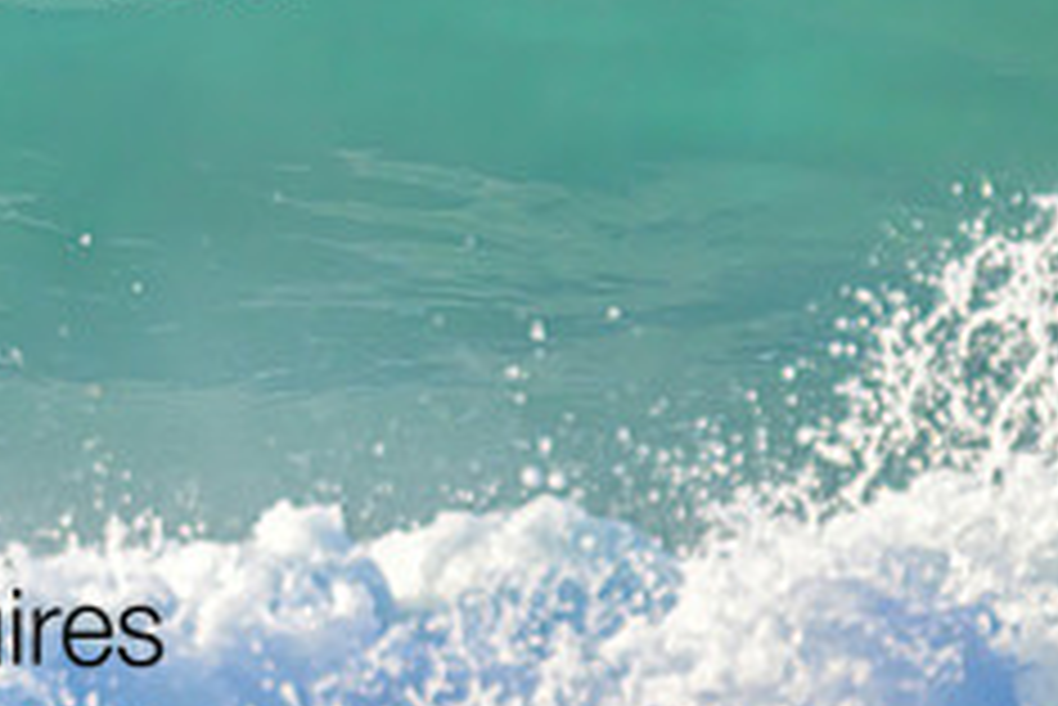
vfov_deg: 0.7
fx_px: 61223
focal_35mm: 2082
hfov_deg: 1.0
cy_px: -128
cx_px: -138
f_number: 11
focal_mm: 800
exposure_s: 1/1600
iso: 1250
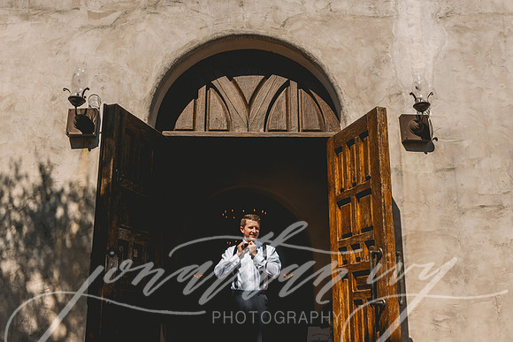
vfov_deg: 35.0
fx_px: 543
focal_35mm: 38
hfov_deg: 50.5
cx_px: 256
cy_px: 171
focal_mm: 38
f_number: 8
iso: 200
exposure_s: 1/1250
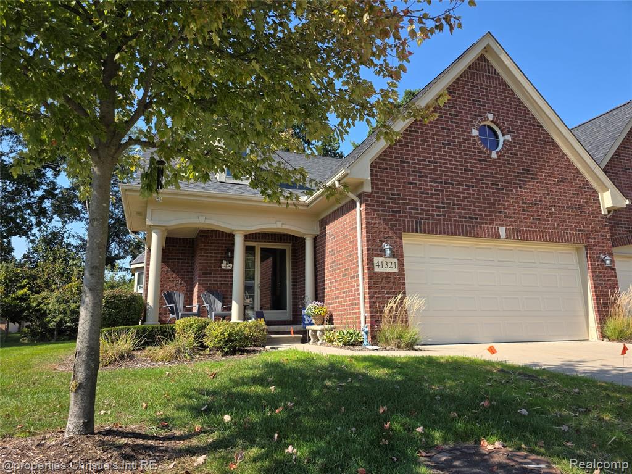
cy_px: 237
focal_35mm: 23
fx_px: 420
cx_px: 316
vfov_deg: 58.9
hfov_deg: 73.9
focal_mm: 6.3
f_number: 1.7
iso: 80
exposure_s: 1/2820
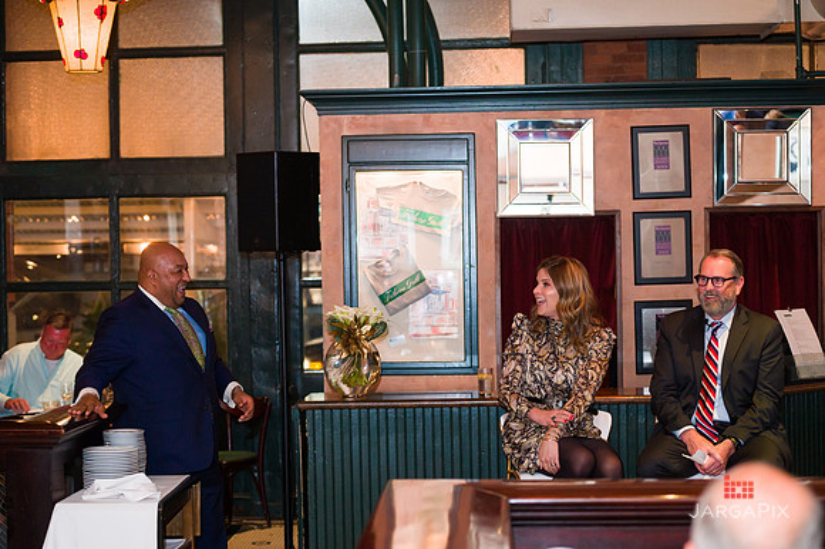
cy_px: 274
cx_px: 412
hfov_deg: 28.9
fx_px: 1603
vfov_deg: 19.4
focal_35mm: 70
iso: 1600
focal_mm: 70
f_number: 3.2
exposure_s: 1/125
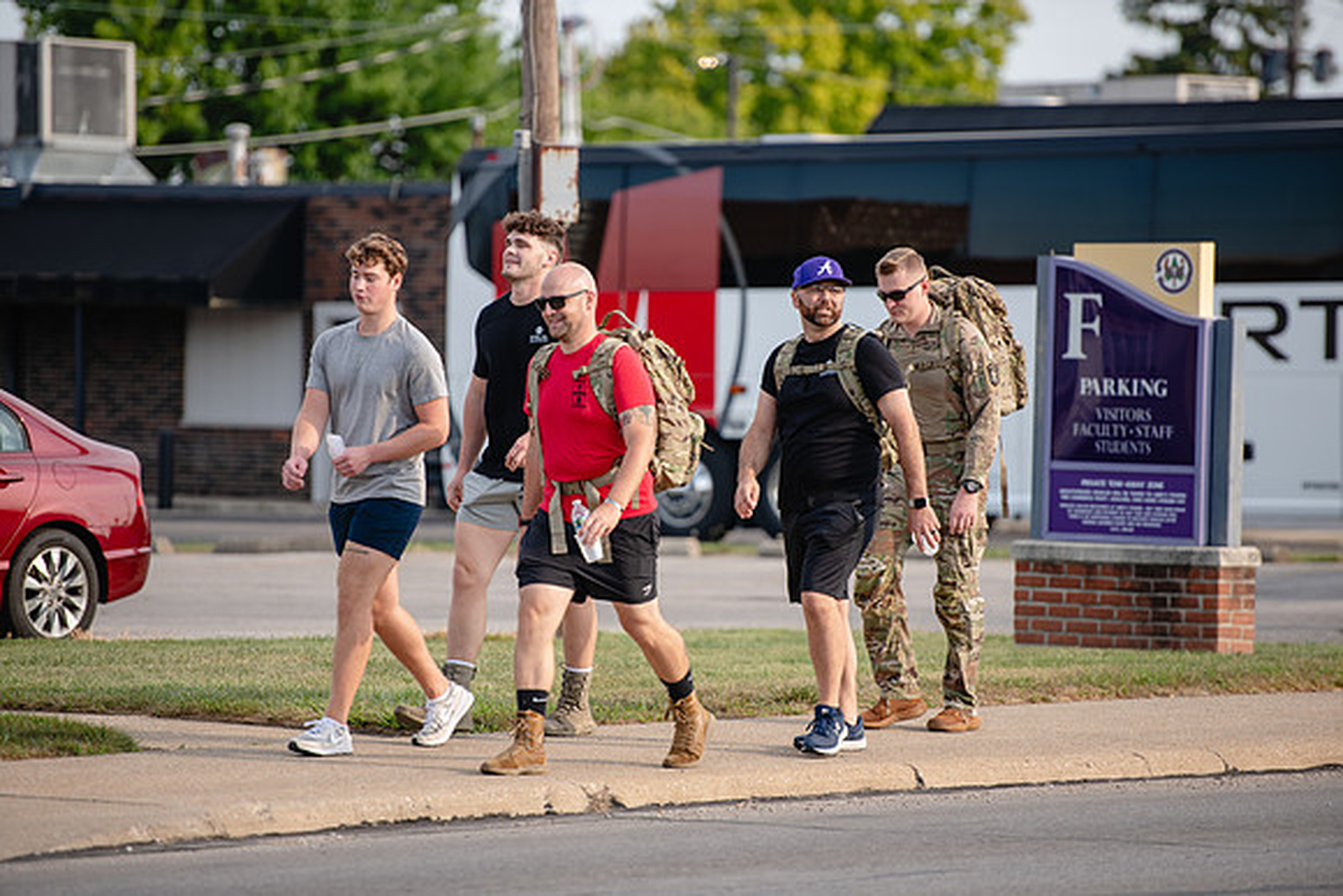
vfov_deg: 6.9
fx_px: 7463
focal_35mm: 200
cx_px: 672
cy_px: 448
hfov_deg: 10.3
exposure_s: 1/500
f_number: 3.2
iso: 80
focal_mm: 200
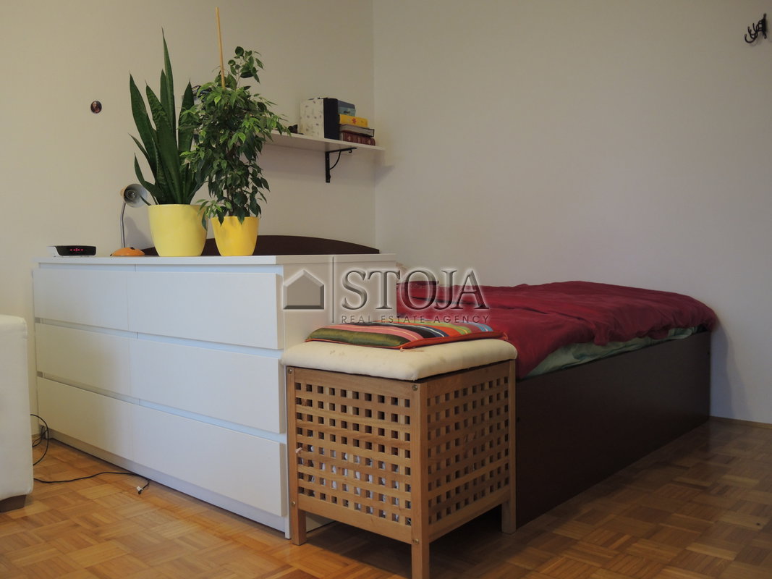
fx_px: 669
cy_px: 290
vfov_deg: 46.8
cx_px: 386
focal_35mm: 30
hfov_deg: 60.0
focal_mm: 6.5
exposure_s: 1/20
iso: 400
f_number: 2
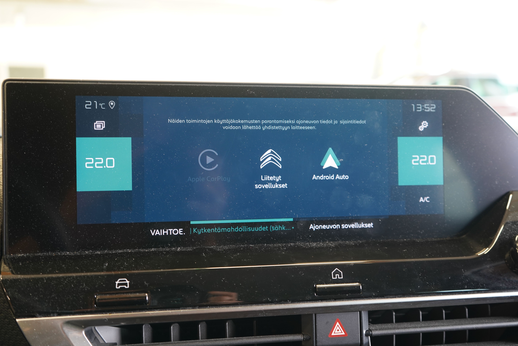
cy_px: 173
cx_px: 259
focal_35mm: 35
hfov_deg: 54.4
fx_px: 504
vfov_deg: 37.9
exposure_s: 1/13
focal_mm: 35
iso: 1000
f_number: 5
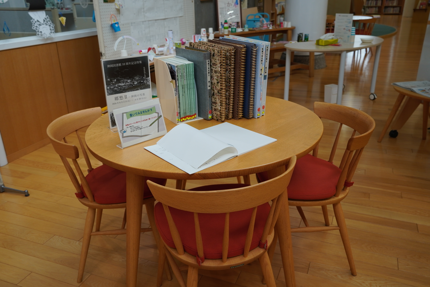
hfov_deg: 61.9
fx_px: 359
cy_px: 144
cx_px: 215
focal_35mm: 30
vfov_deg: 43.7
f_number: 4
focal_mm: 20
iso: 250
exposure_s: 1/160
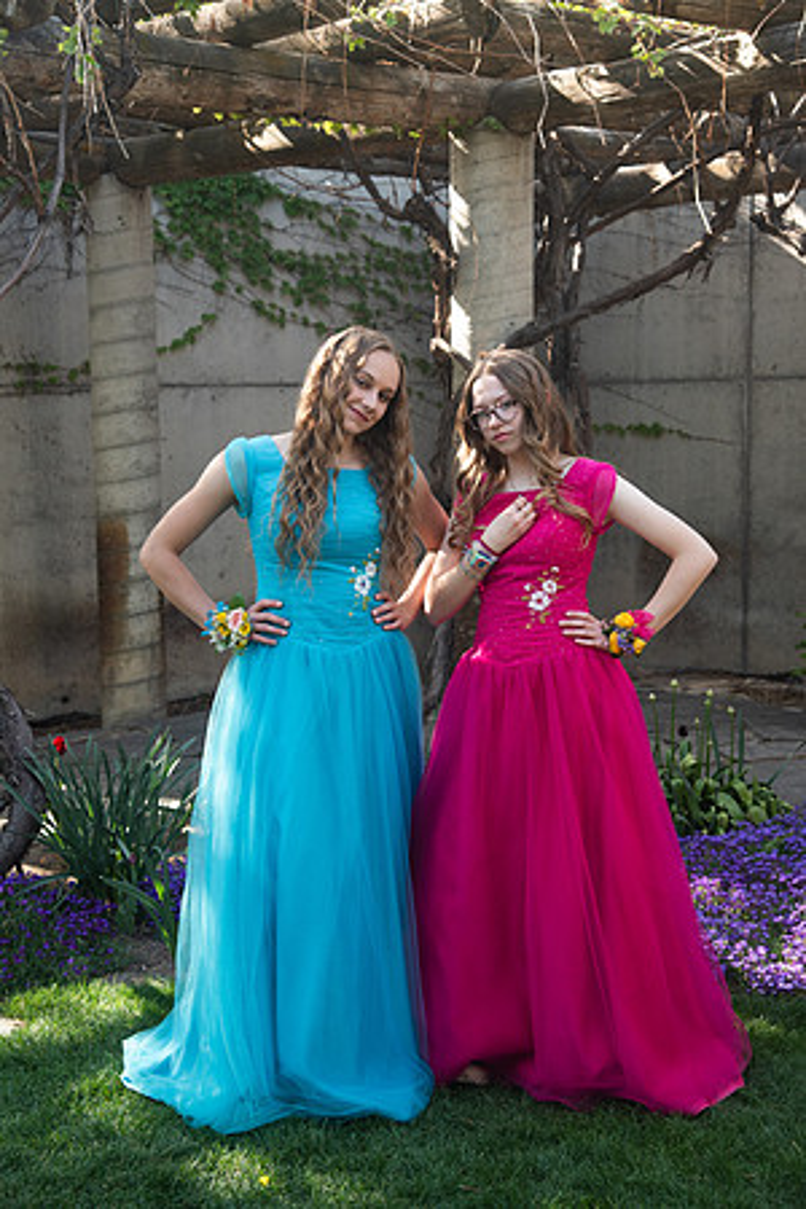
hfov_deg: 23.4
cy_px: 604
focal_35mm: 58
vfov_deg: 34.5
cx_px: 403
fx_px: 1948
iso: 400
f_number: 5.6
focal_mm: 58
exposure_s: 1/160
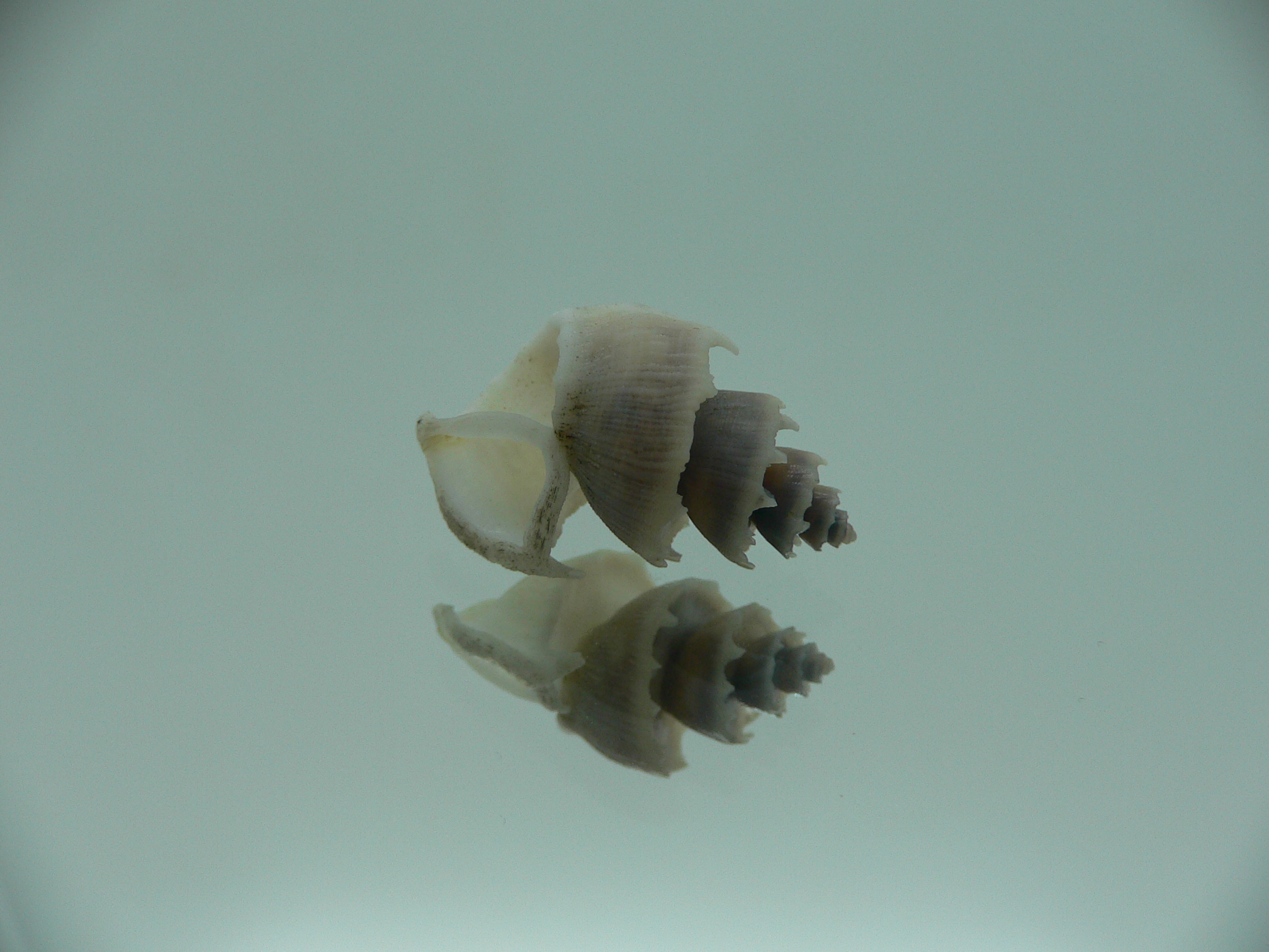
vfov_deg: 40.7
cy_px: 476
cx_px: 634
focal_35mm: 35
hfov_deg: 52.6
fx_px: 1283
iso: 80
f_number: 2.8
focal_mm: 4.6
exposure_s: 1/60
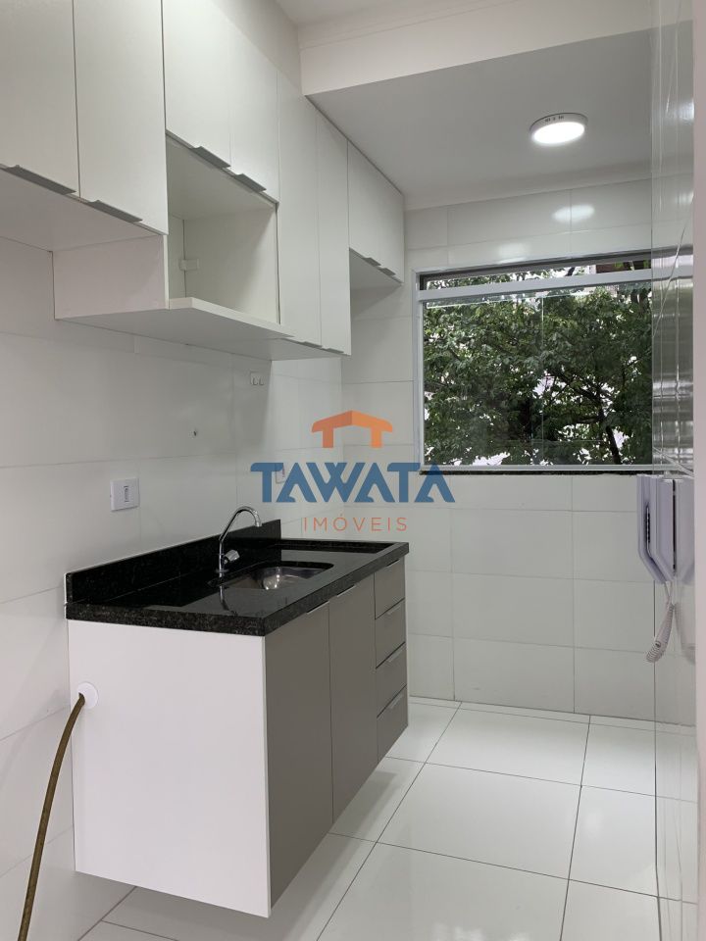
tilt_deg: -1.7
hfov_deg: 53.1
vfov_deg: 67.3
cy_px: 470
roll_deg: +0.8
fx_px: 707
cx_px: 353
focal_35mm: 26
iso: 100
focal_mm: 4.25
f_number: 1.8
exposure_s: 1/120
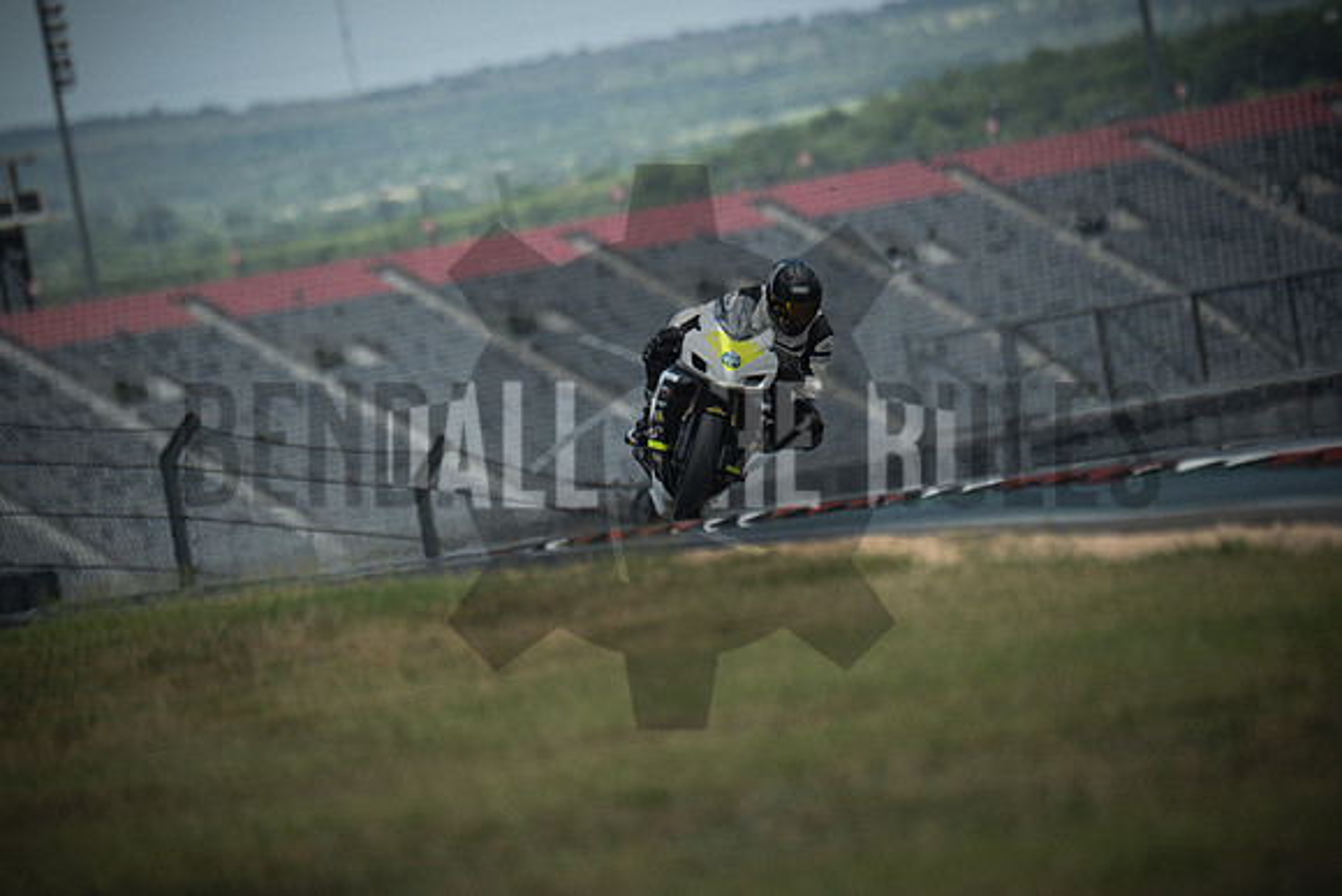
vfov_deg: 2.3
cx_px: 671
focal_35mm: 600
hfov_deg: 3.4
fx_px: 22371
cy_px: 448
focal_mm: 400
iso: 1250
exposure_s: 1/2500
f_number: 5.6
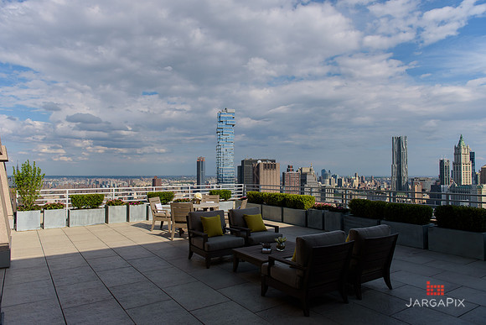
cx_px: 243
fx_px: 324
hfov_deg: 73.7
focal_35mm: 24
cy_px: 162
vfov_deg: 53.2
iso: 200
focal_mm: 24
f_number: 3.2
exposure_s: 1/3200
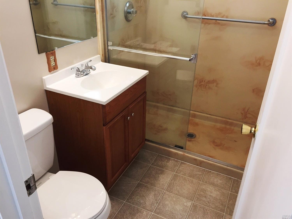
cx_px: 146
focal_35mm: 29
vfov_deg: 48.2
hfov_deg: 61.7
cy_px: 110
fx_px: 245
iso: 80
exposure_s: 1/30
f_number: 2.2
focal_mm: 4.15
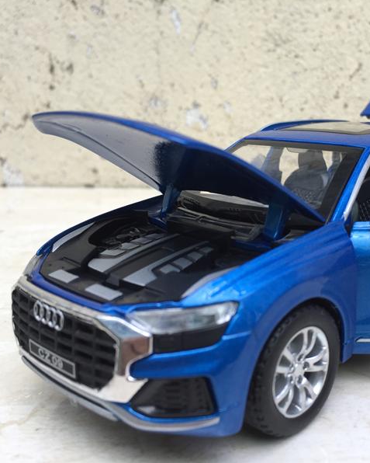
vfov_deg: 47.9
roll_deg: -1.0
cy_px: 231
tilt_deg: -14.3
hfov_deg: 38.0
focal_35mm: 38
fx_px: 520
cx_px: 285
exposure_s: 1/137
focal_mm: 4.15
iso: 32
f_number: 2.2
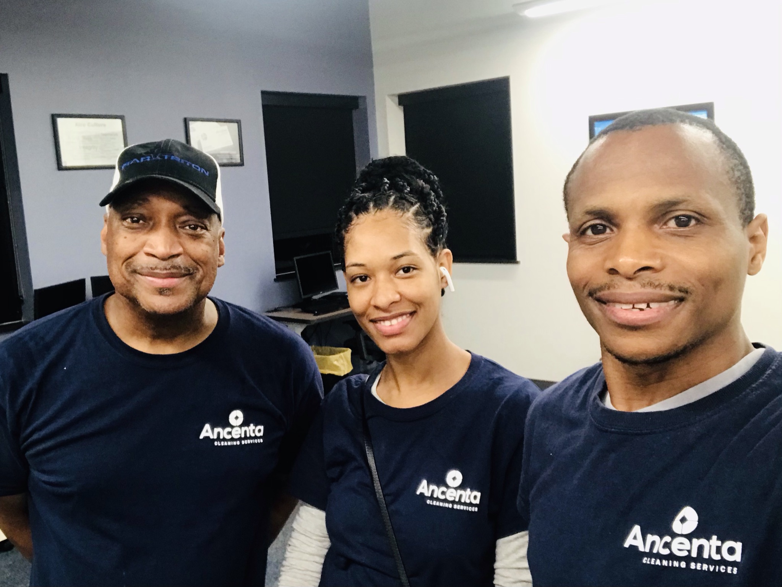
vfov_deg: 44.2
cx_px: 391
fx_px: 723
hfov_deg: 56.8
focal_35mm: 32
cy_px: 294
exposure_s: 1/30
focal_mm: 2.87
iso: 80
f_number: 2.2
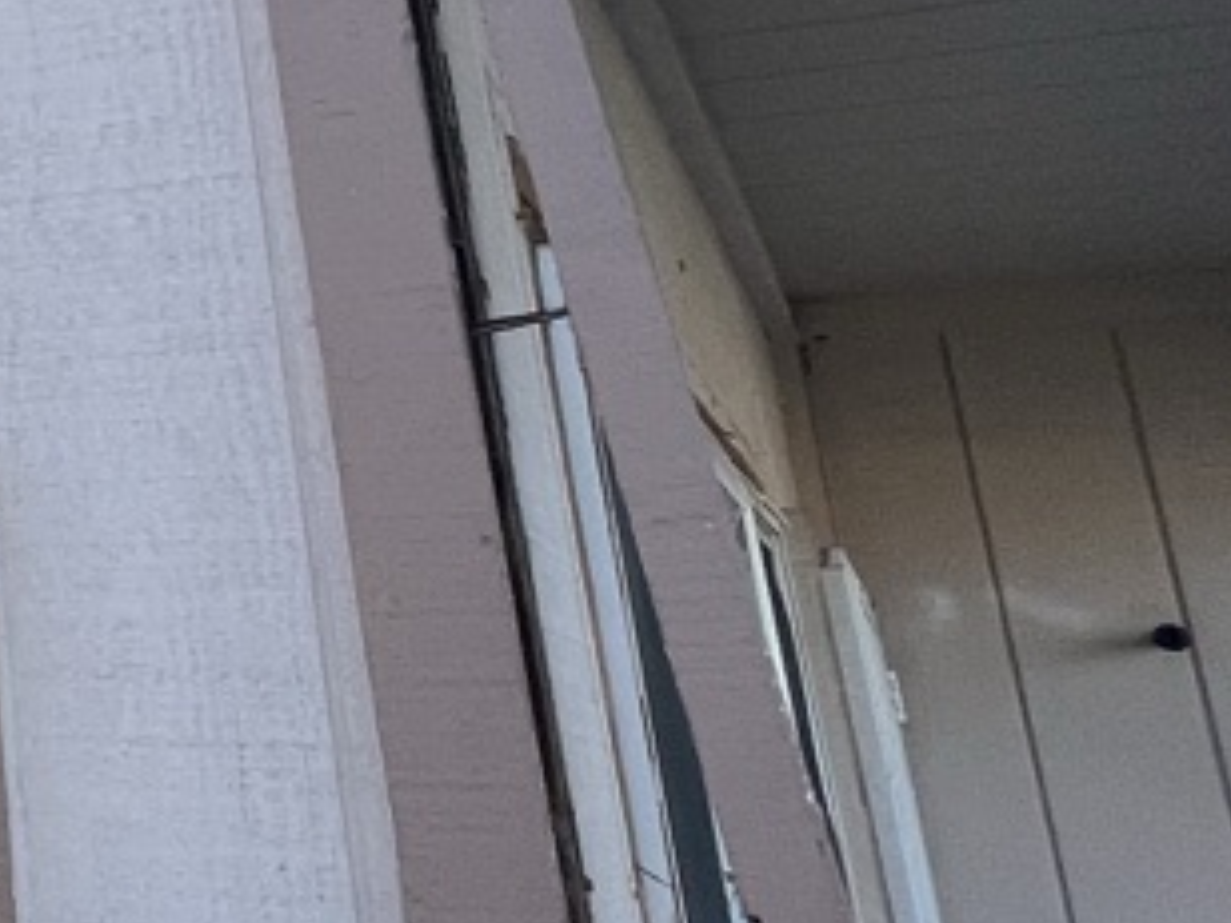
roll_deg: -2.5
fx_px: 2098
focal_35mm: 59
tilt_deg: +20.7
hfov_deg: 20.4
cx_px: -1099
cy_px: 48
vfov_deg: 24.0
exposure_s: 1/488
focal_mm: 1.57
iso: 32
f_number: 1.8
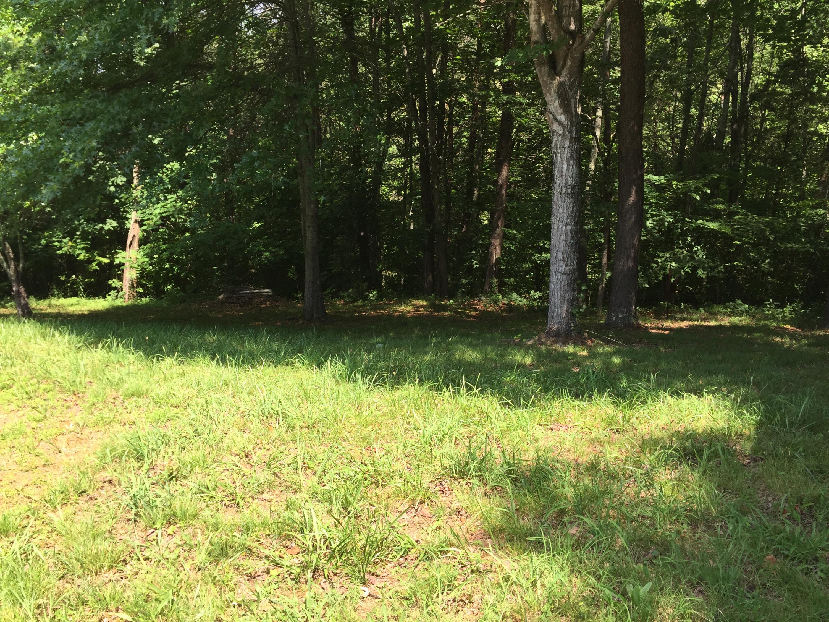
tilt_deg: -17.0
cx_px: 414
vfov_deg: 48.2
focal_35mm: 29
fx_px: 695
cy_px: 311
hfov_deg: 61.7
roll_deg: -2.0
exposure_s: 1/565
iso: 32
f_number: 2.2
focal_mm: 4.15
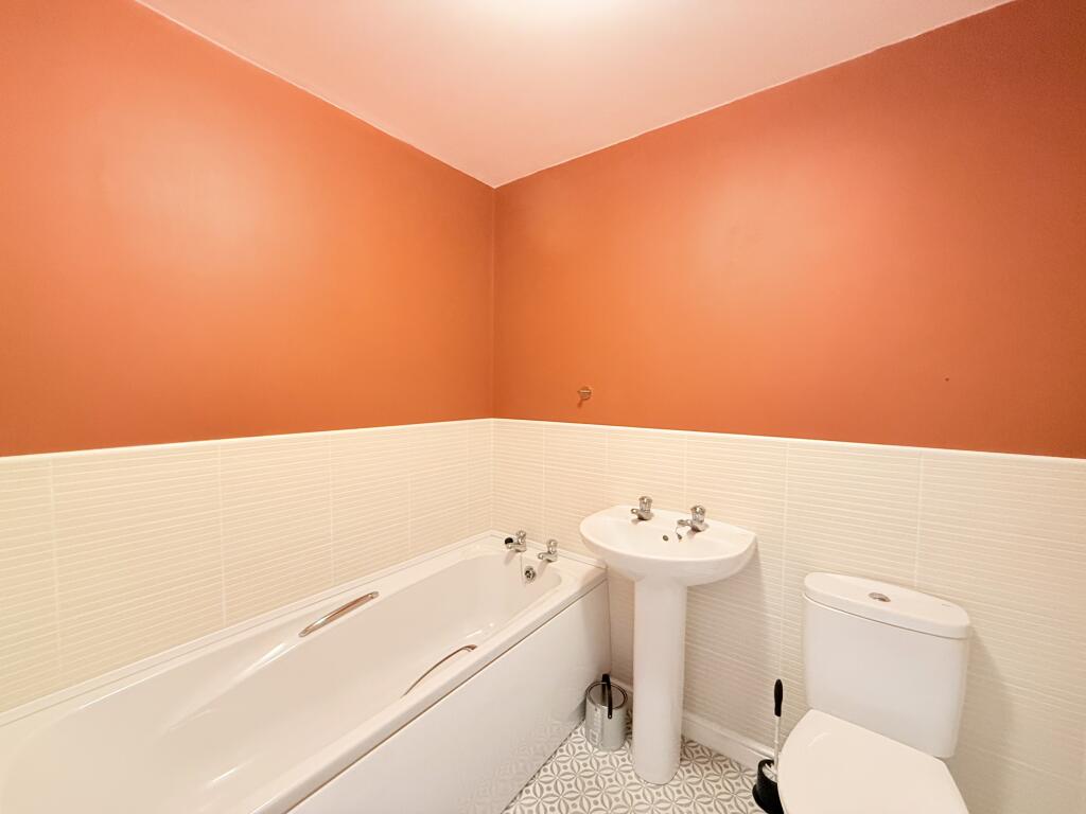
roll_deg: -0.2
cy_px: 407
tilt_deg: -3.5
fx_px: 439
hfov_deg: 102.1
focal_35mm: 14
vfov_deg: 85.7
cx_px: 543
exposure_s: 1/50
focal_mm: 2.22
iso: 500
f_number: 2.2
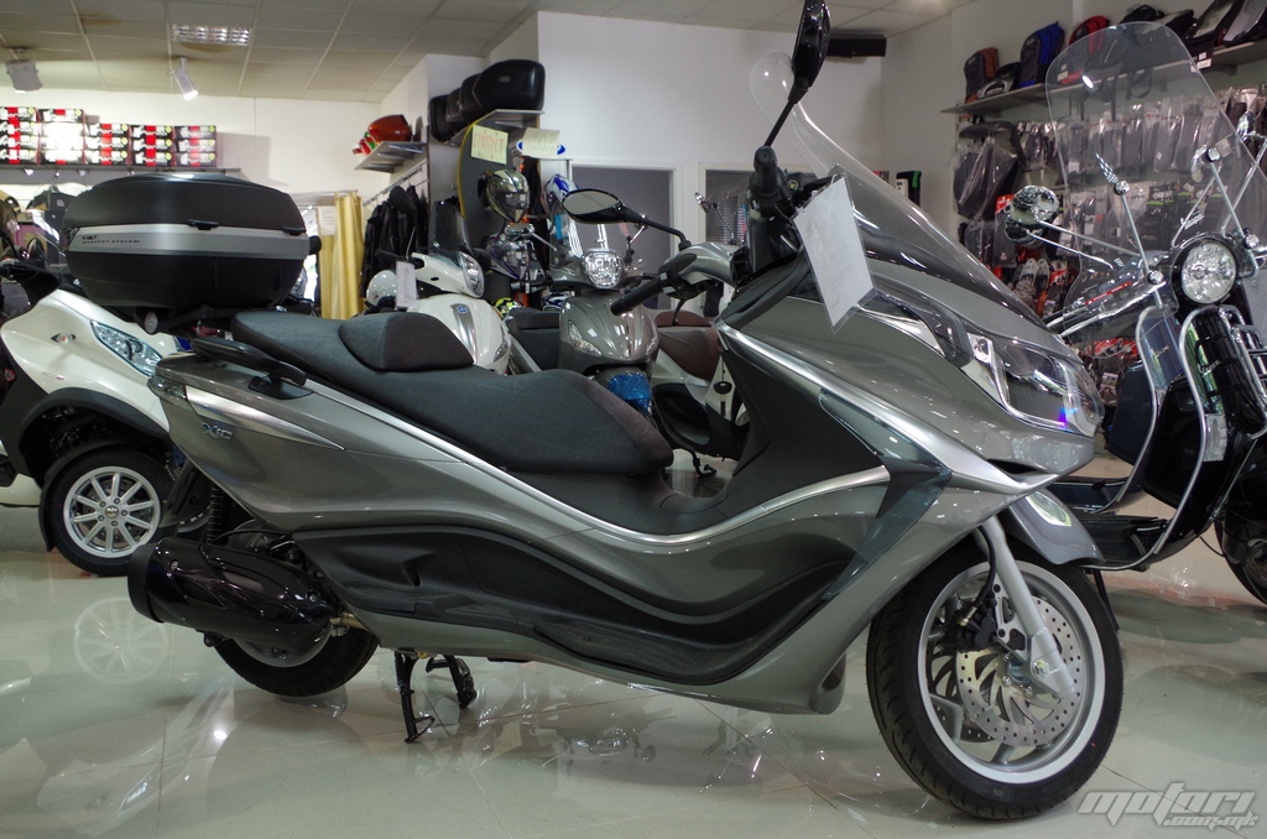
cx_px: 634
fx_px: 1089
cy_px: 420
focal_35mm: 31
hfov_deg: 60.4
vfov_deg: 42.1
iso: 800
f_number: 5.6
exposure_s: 1/25
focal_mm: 21.25
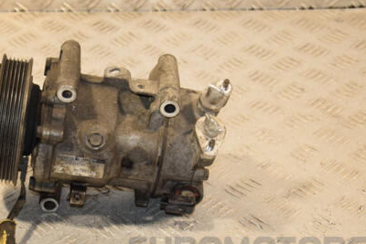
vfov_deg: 12.7
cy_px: 129
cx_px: 112
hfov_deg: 18.8
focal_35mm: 108
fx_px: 1098
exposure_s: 1/200
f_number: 6.3
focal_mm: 48
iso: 800
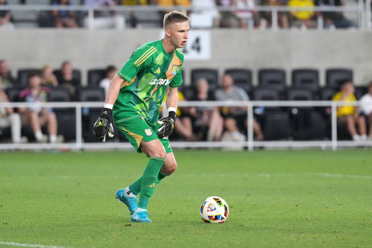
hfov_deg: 6.9
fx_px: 3100
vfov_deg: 4.6
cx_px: 186
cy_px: 124
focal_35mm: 300
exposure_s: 1/1600
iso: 4000
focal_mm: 300
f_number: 3.5
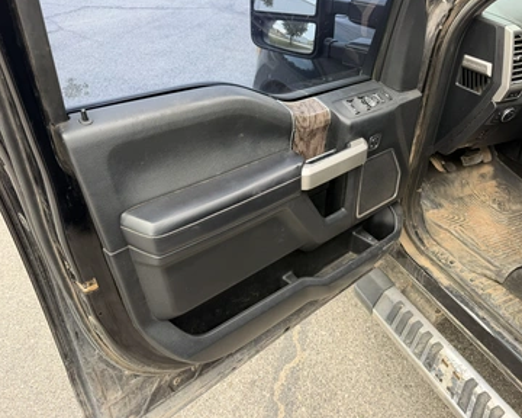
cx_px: 278
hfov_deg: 66.0
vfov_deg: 54.9
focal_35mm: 26
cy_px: 209
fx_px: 402
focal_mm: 6.76
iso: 80
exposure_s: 1/246
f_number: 1.78
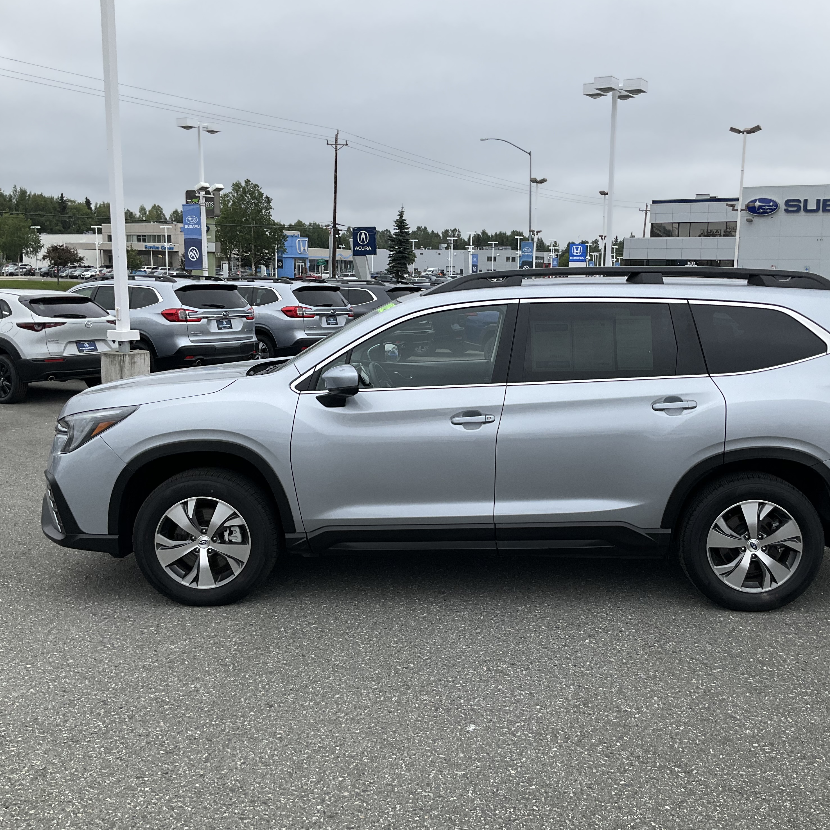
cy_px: 408
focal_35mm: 35
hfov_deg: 47.0
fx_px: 949
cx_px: 486
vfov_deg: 47.2
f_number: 1.8
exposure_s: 1/514
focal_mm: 3
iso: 25
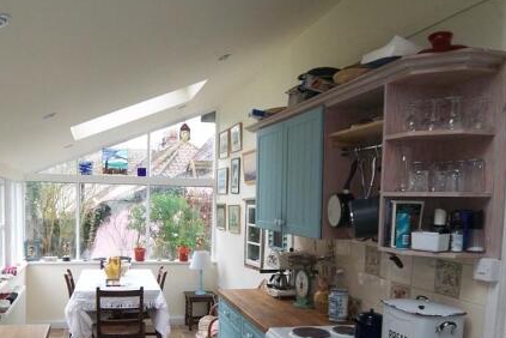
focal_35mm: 33
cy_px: 231
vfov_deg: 39.4
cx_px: 190
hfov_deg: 56.5
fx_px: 464
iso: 80
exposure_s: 1/30
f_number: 2.8
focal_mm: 3.8
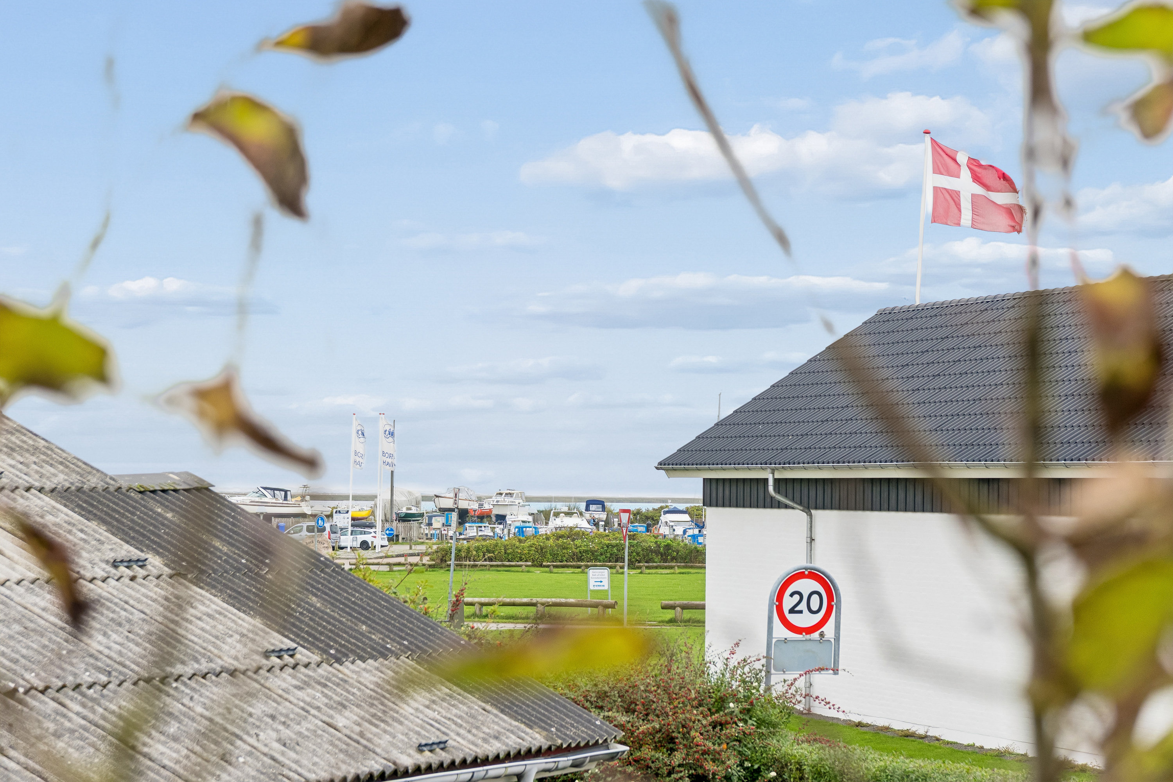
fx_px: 3421
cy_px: 391
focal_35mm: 105
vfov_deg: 13.0
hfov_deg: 19.5
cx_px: 586
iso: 400
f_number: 5
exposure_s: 1/400
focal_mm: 70
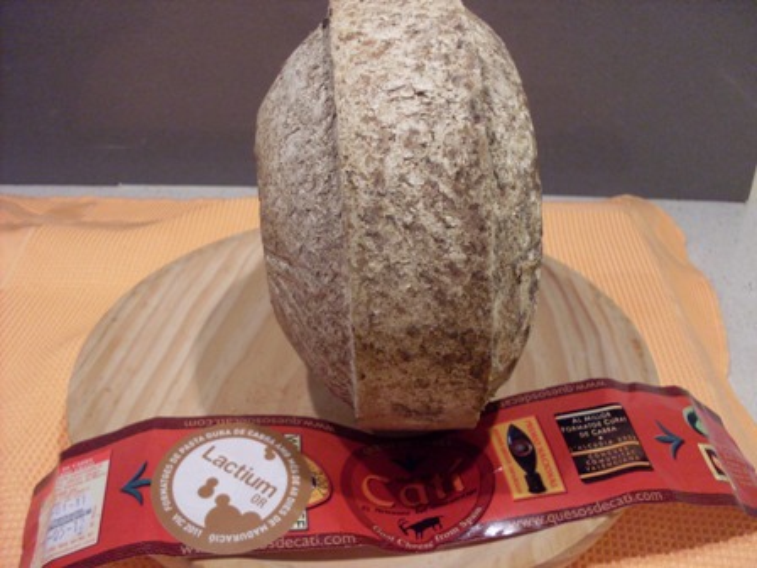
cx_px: 378
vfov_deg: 37.7
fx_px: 831
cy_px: 284
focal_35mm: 38
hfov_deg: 49.0
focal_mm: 6.3
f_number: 2.8
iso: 200
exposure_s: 1/45
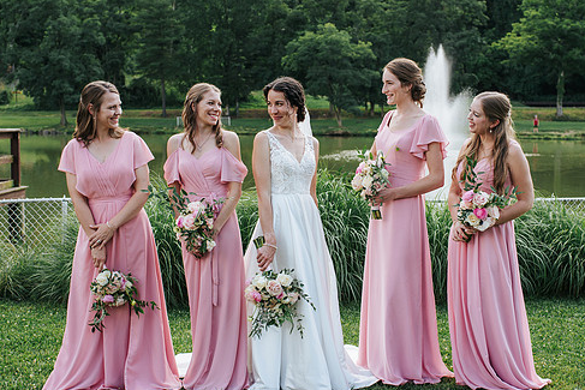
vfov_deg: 26.5
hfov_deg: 38.9
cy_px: 199
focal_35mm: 51
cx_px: 308
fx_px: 829
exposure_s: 1/640
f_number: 3.2
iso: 180
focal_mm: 35
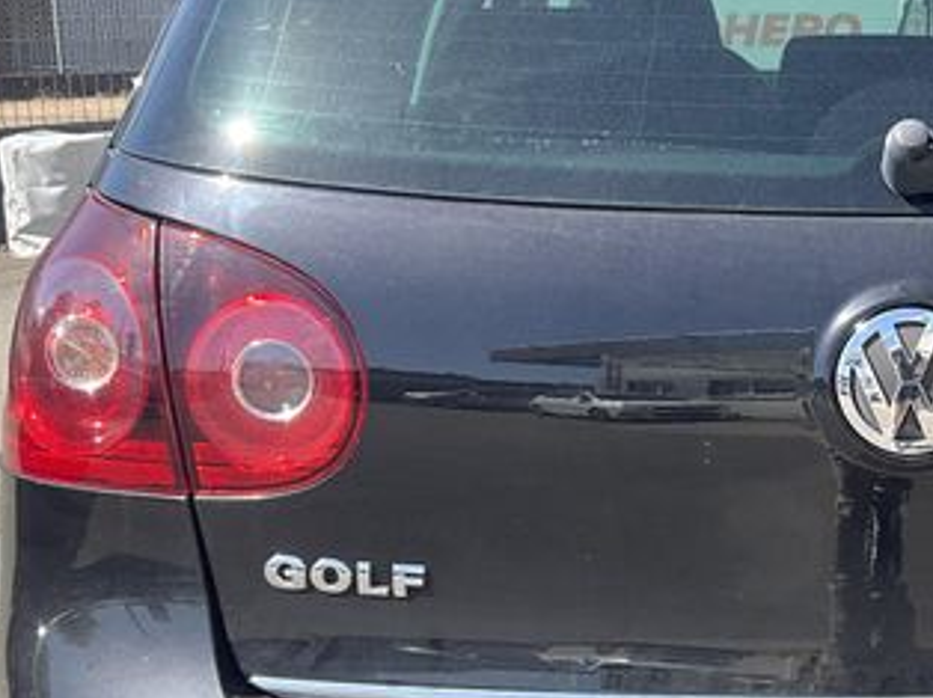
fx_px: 1993
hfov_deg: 25.2
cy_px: 431
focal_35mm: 74
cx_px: 909
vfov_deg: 19.8
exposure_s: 1/469
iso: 25
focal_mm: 3
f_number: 1.8
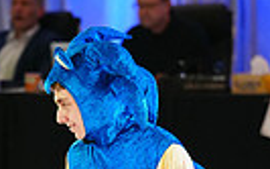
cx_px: 38
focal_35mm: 619
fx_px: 4553
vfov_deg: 2.1
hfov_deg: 3.4
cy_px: 255
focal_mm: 139
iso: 2500
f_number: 2.8
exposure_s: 1/500
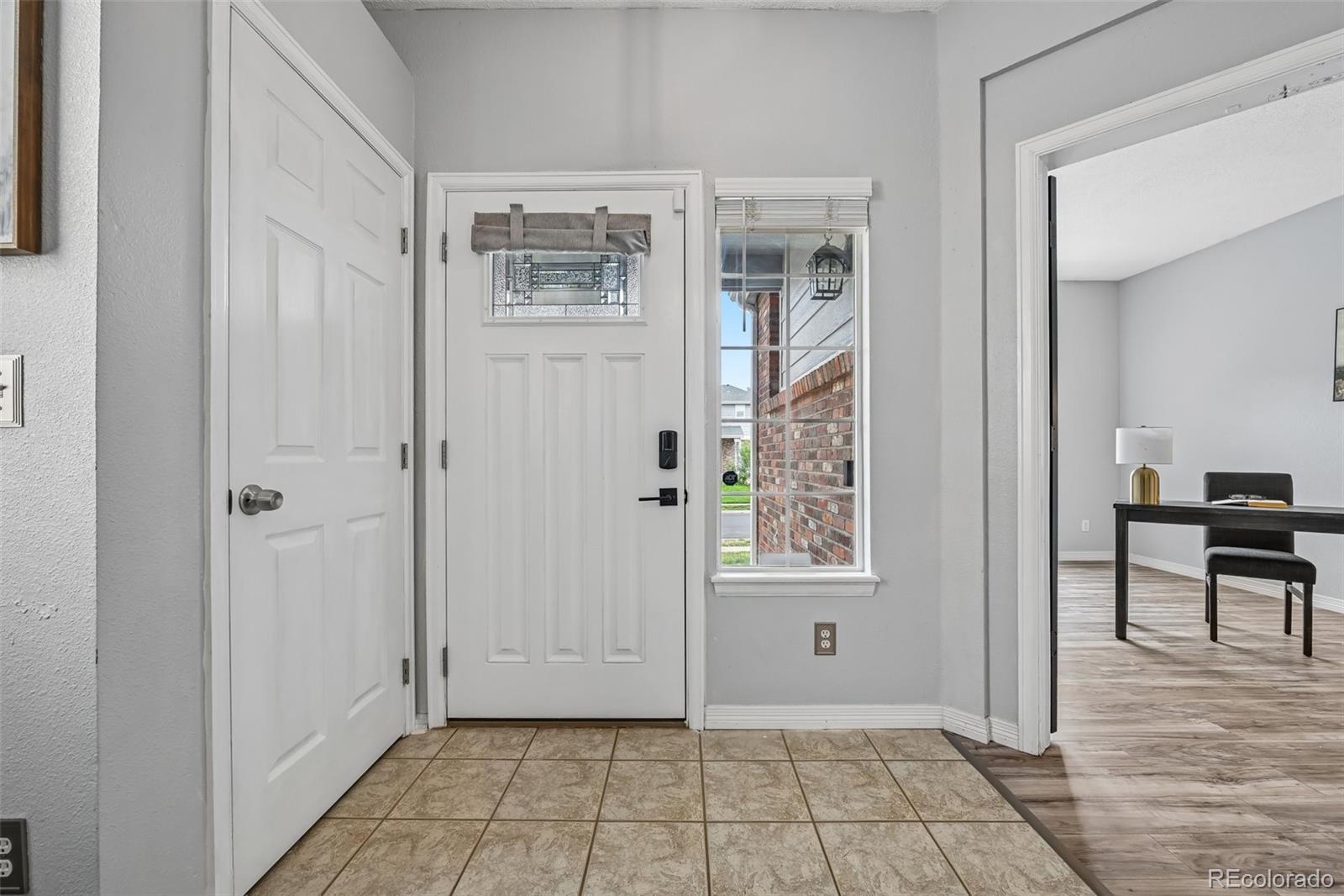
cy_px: 448
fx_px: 523
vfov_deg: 81.2
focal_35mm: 14
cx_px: 672
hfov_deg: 104.3
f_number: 10
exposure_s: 1/13
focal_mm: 14
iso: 400
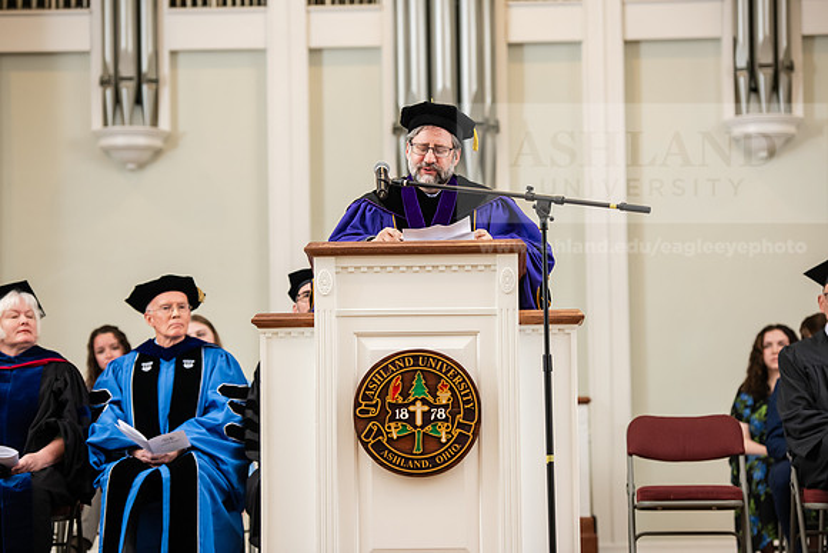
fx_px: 2668
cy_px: 276
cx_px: 414
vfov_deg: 11.8
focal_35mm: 116
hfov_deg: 17.6
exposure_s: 1/200
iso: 1250
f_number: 3.5
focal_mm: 116
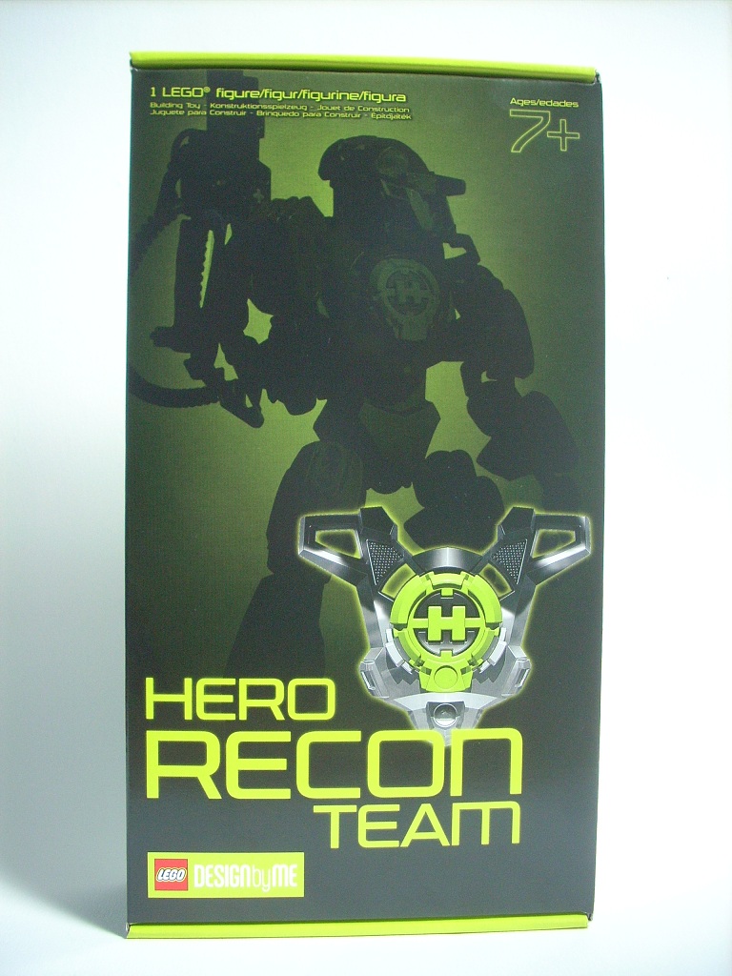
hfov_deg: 38.7
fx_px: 1043
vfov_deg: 50.1
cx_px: 366
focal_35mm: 37
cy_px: 488
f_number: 2.8
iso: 200
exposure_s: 1/9.9
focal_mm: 6.2
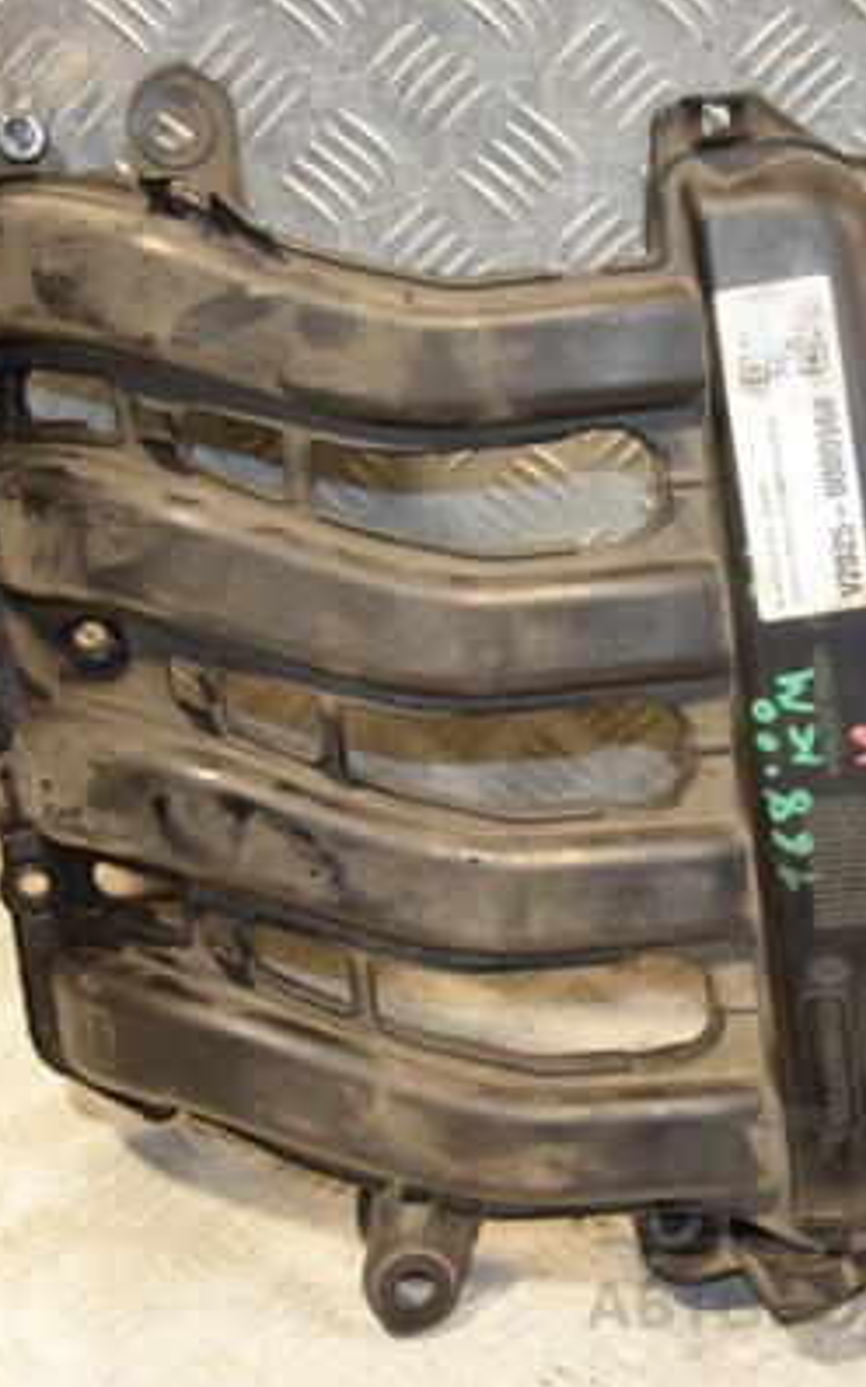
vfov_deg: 27.9
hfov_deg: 17.6
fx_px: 2795
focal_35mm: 74
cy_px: 695
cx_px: 520
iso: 800
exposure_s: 1/160
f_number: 5
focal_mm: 32
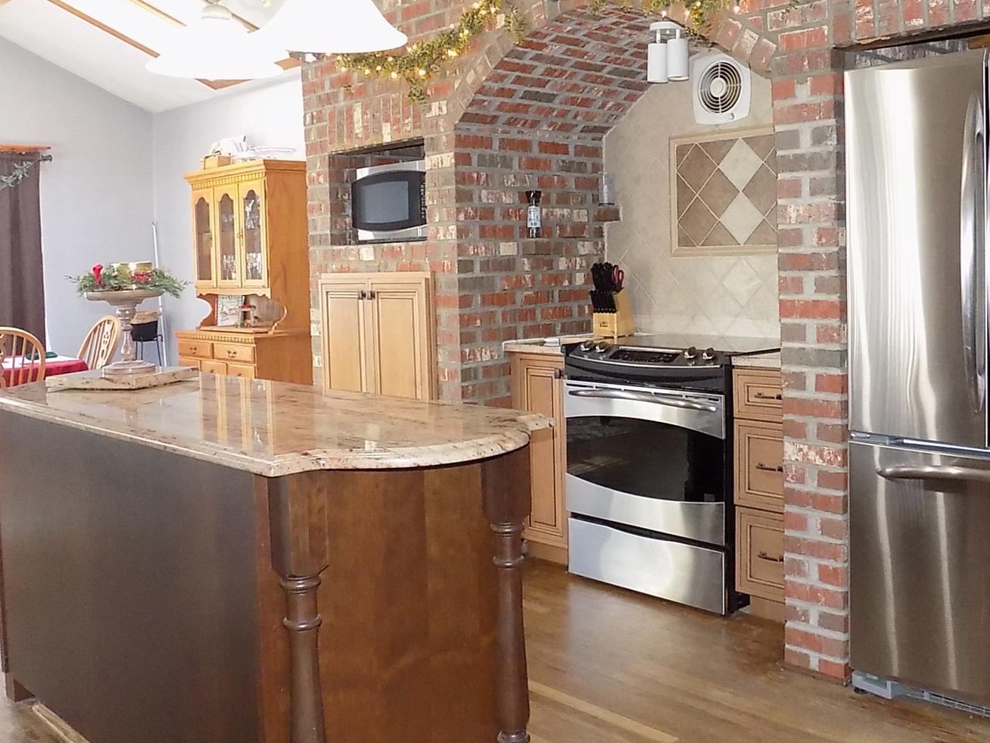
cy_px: 298
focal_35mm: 36
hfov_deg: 51.3
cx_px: 545
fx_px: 1030
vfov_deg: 39.5
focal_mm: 4
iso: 500
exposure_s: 1/30
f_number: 3.1
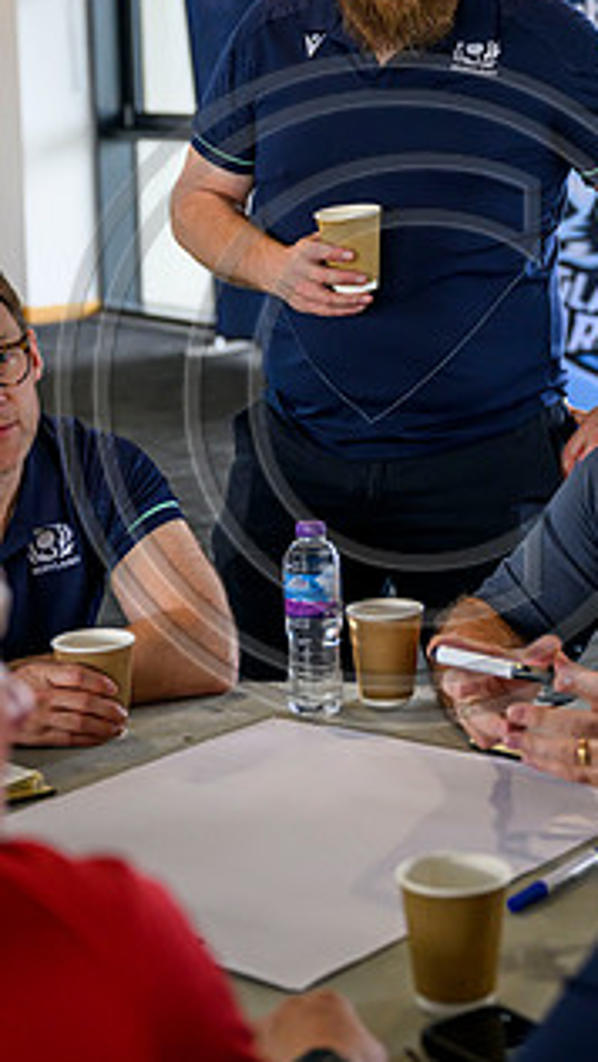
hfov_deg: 14.7
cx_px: 396
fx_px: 2309
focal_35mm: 82
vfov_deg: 25.8
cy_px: 386
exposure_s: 1/500
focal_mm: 55
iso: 2000
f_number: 3.2
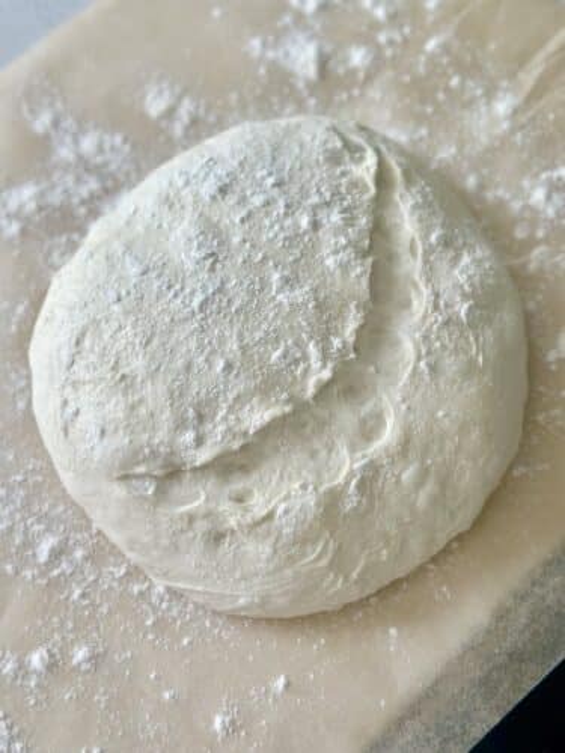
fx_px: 1045
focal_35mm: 48
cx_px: 282
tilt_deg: -72.0
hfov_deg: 30.3
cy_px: 376
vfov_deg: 39.7
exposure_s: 1/73
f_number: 1.78
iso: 125
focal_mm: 6.86
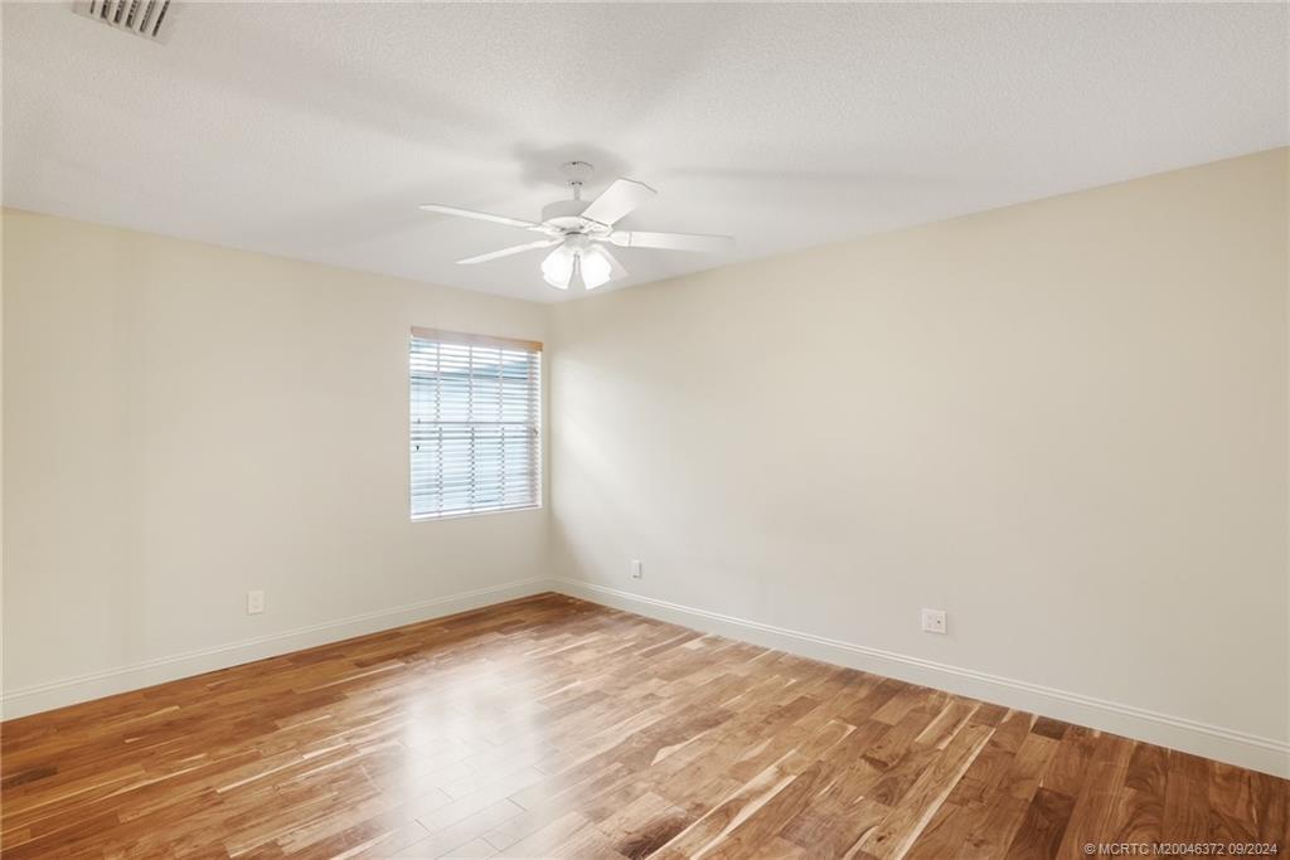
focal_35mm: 16
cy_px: 430
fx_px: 573
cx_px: 645
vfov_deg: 73.8
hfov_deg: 96.7
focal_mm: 16
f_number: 8
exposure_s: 1/15
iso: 2000
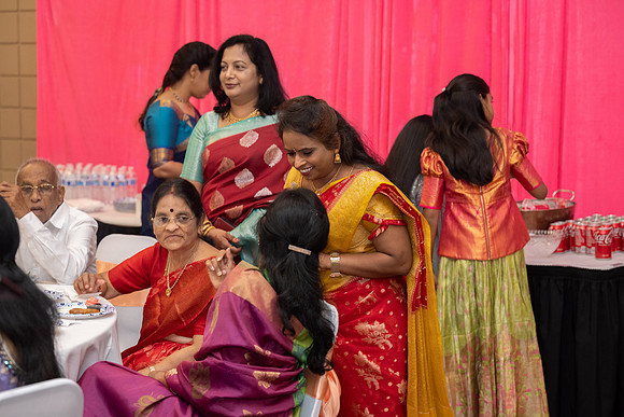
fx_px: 1310
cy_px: 208
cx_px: 312
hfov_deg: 26.8
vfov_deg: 18.1
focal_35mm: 76
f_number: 3.5
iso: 1000
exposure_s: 1/160
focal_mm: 75
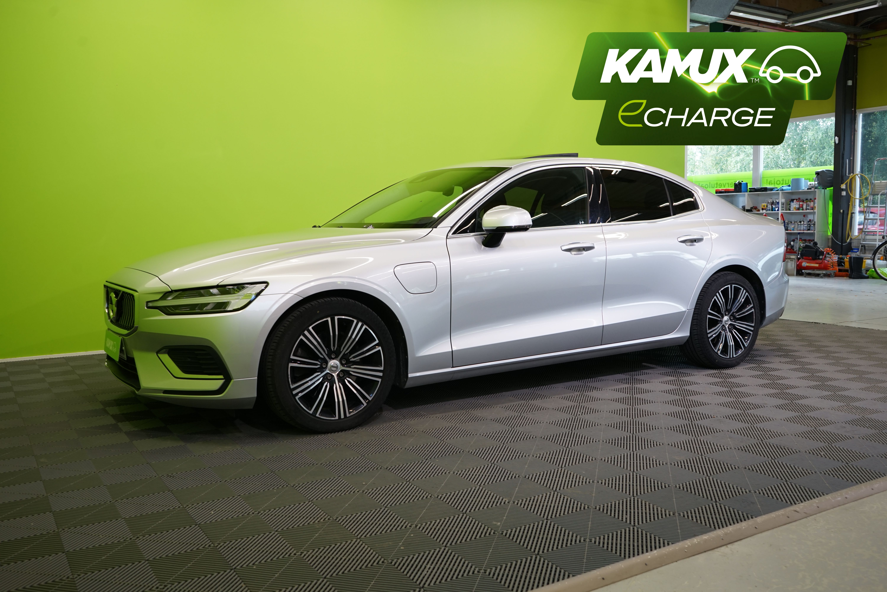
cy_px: 296
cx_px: 444
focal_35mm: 31
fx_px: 764
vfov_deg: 42.3
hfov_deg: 60.3
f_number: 6.3
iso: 500
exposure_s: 1/40
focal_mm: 31
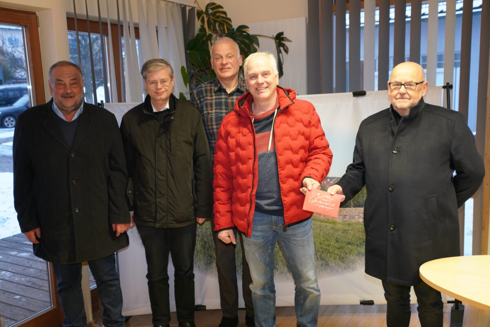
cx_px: 245
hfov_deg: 55.8
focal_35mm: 34
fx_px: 463
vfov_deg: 38.9
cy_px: 164
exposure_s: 1/160
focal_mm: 34
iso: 3200
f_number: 4
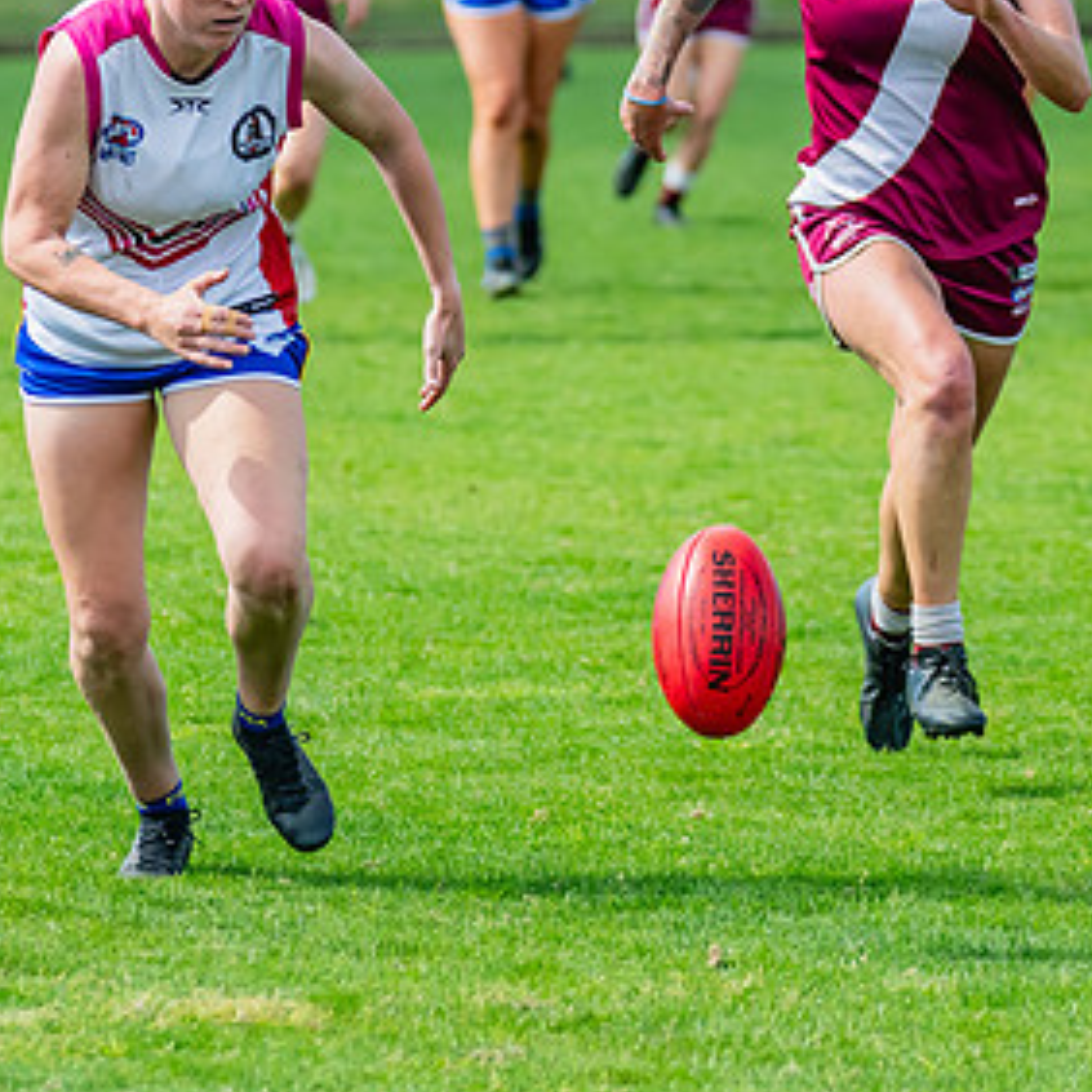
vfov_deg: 4.1
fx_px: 15204
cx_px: 336
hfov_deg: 4.1
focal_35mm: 426
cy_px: 280
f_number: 5.6
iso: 800
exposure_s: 1/1600
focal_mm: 190
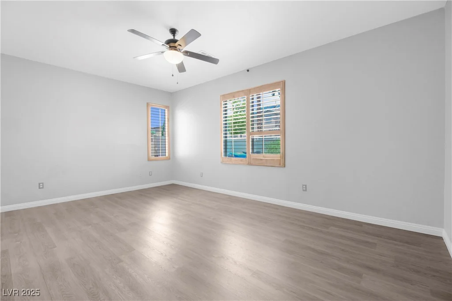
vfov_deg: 77.3
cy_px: 150
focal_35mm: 15
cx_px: 226
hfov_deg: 100.4
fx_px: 188
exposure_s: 1/50
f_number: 10
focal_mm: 10
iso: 2500
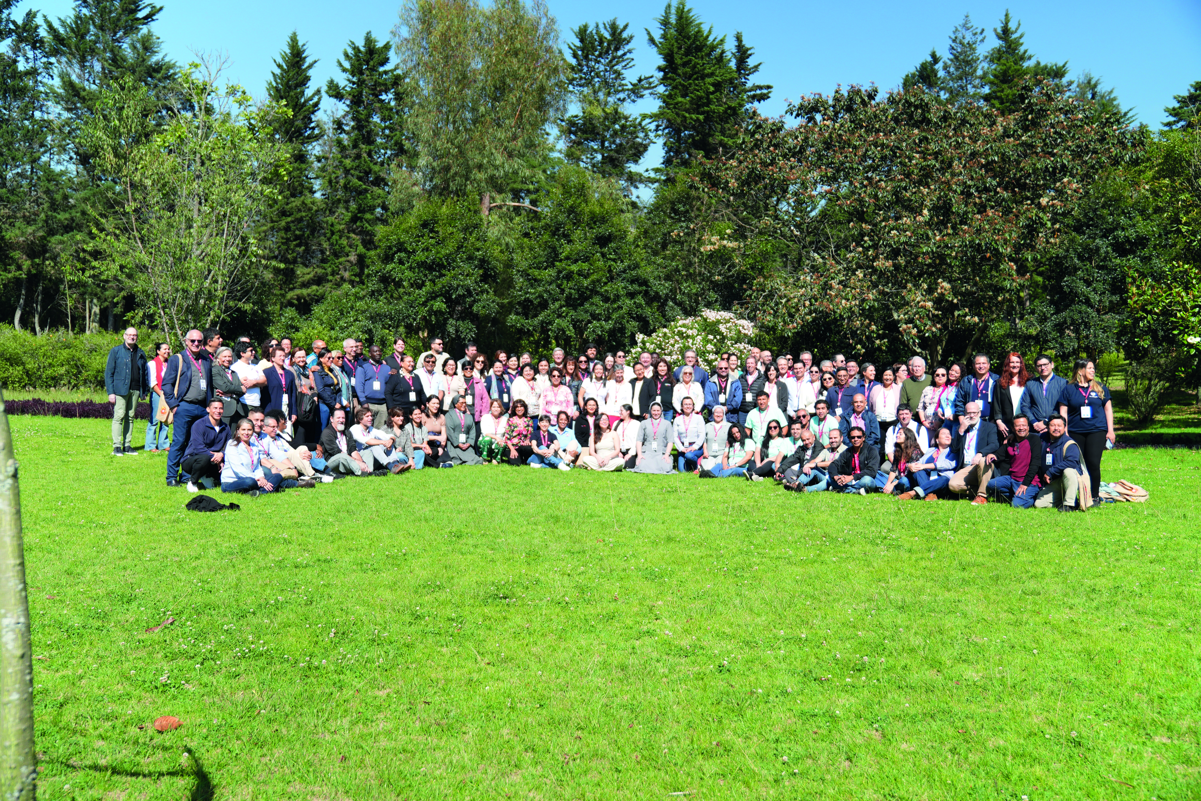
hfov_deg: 55.1
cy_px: 400
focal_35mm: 34
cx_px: 600
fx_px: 1151
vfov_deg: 38.4
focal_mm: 23
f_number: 2.8
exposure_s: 1/125
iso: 100
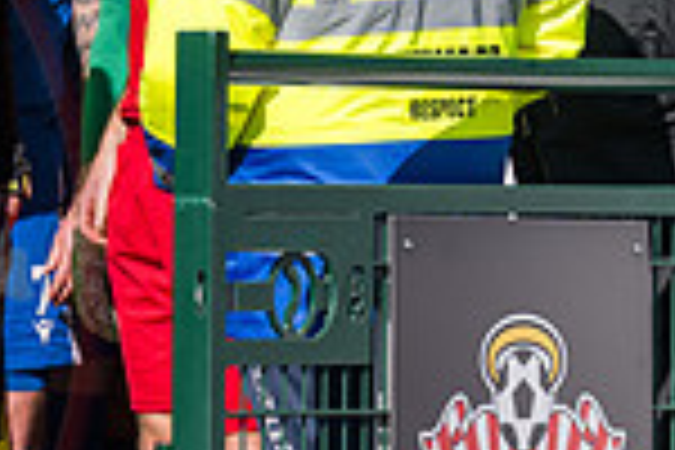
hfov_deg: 4.1
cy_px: 340
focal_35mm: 502
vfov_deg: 2.7
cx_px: -567
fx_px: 9412
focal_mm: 130
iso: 100
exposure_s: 1/1600
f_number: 5
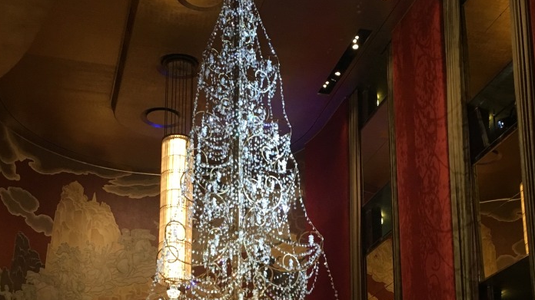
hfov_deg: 33.8
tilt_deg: +16.0
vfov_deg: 18.9
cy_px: 298
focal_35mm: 62
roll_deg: +1.8
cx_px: 278
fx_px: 879
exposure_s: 1/30
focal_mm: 4.15
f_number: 2.2
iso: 100
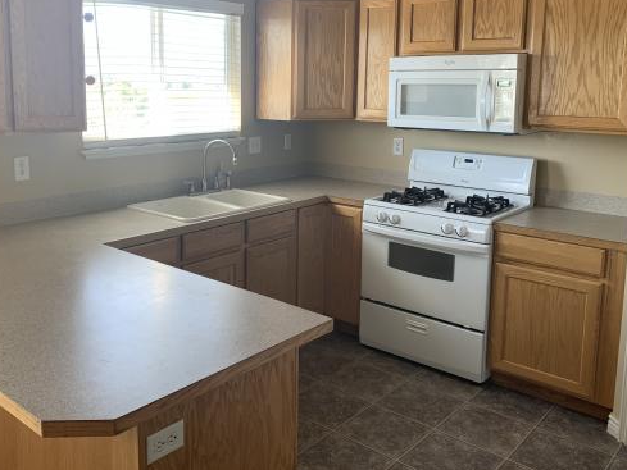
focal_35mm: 34
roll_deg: -0.1
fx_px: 616
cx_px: 250
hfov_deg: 53.6
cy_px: 177
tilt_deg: -8.6
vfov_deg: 41.5
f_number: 1.8
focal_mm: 4.25
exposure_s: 1/120
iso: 64
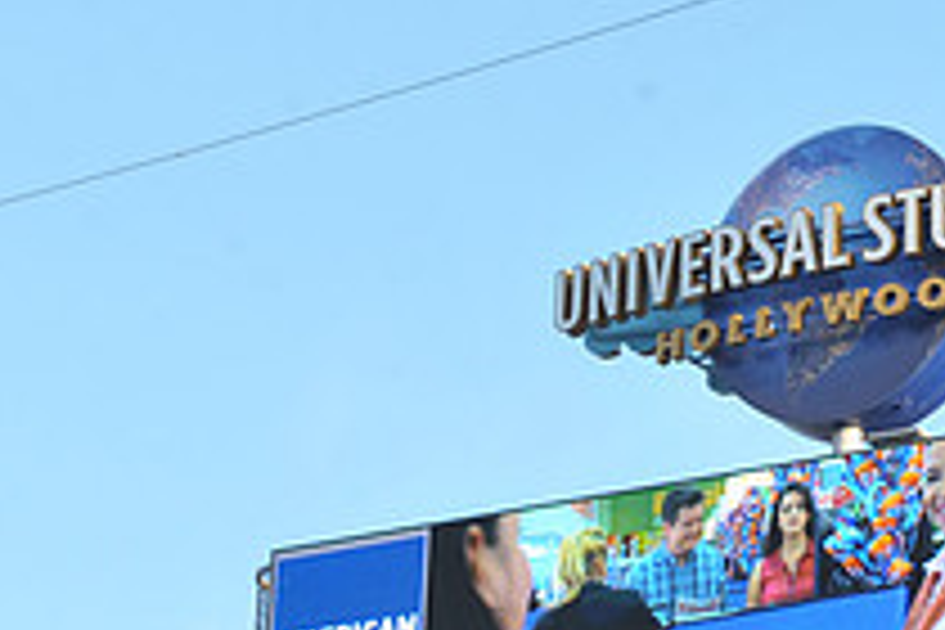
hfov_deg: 9.3
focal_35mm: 221
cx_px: 832
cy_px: 612
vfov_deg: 6.2
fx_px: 5801
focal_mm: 80
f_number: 8
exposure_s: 1/250
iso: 400
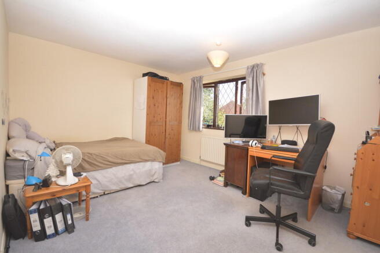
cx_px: 190
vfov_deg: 77.2
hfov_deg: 100.4
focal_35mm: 15
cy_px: 126
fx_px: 158
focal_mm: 10
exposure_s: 1/60
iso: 100
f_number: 4
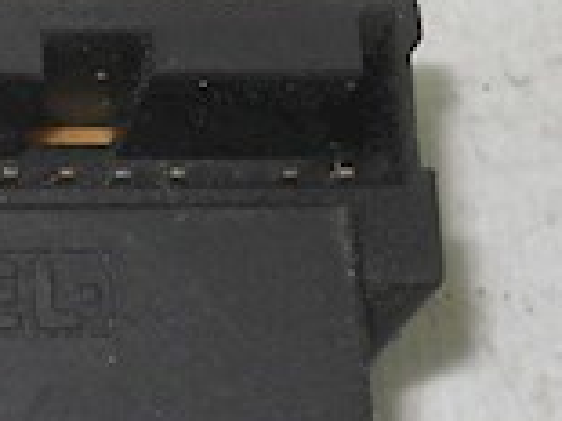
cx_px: -395
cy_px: 483
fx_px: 2742
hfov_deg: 11.0
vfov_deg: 8.7
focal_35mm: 169
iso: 80
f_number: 5.5
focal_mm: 6.72
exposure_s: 1/30
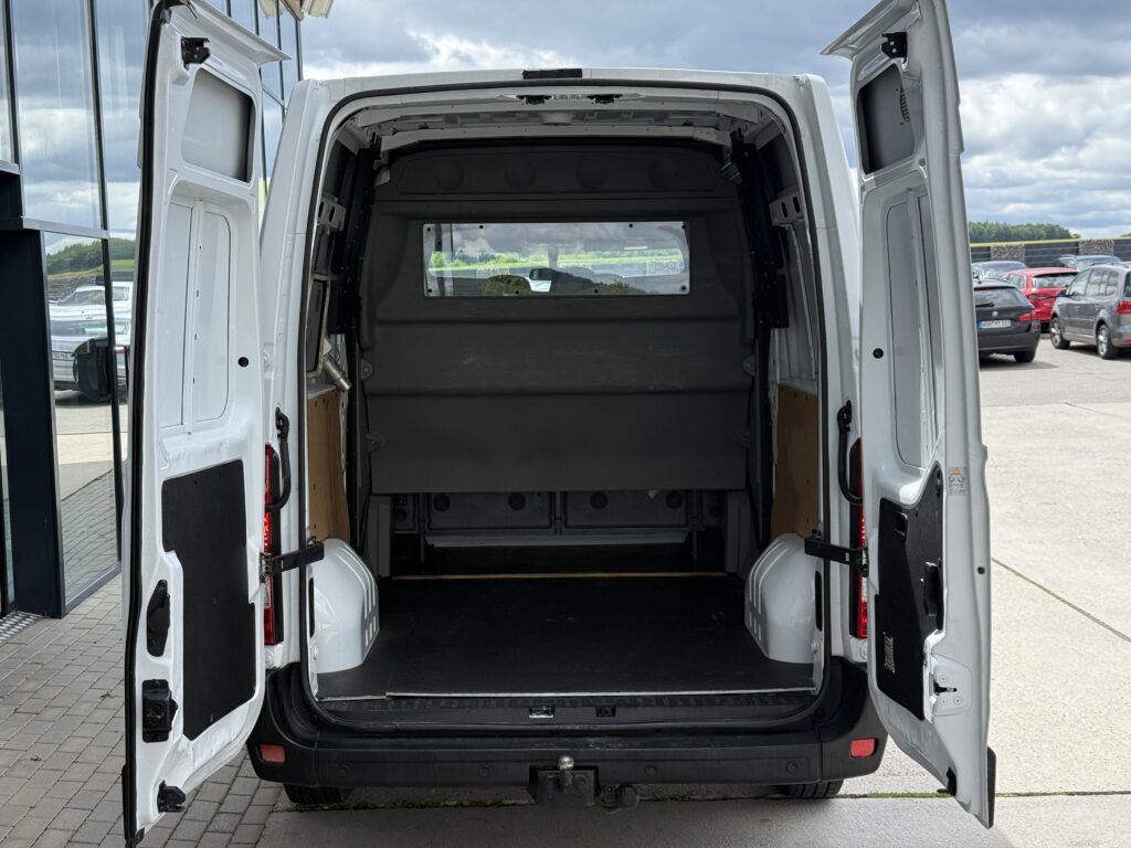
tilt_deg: -4.7
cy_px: 424
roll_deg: +1.8
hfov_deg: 39.7
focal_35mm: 48
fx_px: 1568
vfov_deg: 30.3
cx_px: 566
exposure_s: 1/1513
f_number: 1.78
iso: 80
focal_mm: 6.76
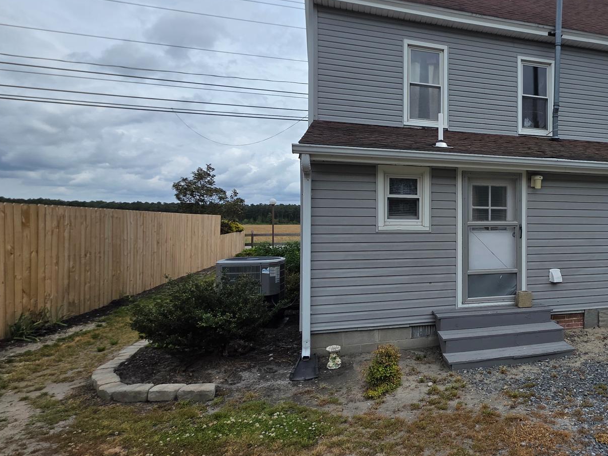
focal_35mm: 22
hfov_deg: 69.9
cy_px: 226
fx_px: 386
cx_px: 475
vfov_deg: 61.1
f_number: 1.9
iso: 40
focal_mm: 2.2
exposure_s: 1/2953
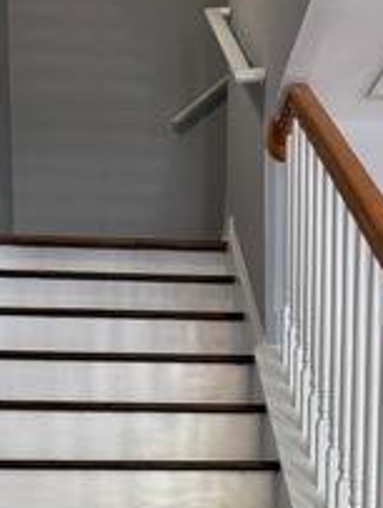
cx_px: 164
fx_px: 868
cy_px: 611
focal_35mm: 59
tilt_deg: -5.2
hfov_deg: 24.9
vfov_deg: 28.4
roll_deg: +1.1
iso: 160
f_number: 1.78
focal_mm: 6.76
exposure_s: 1/60
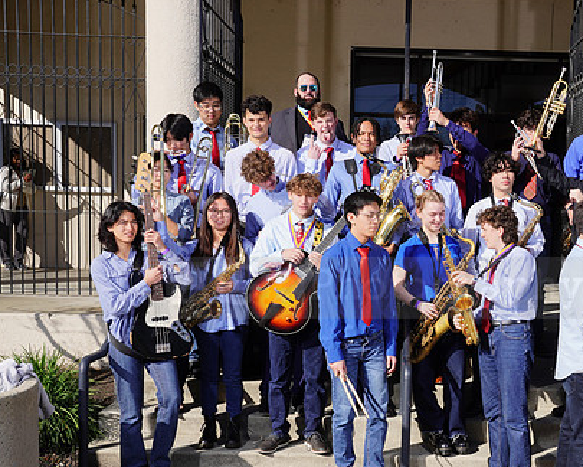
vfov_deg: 32.0
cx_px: 407
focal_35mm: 47
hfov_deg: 38.9
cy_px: 276
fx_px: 811
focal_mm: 35
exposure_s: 1/250
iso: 100
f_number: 10
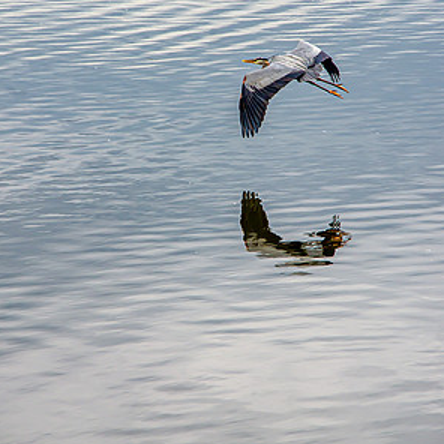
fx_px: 4339
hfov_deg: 5.9
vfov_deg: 5.9
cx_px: 221
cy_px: 166
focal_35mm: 299
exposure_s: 1/800
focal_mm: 155
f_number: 10
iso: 200
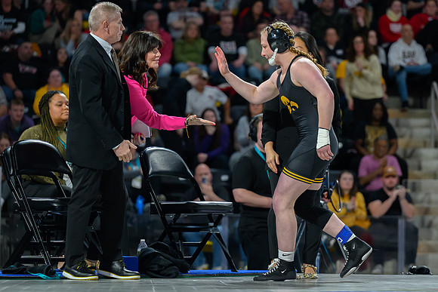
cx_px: 275
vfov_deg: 8.7
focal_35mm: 158
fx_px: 1921
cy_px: 139
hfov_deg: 13.0
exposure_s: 1/800
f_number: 2.8
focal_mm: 125
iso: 4000
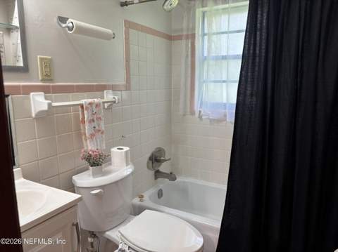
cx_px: 169
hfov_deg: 67.4
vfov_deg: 53.0
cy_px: 126
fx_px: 254
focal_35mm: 26
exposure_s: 1/60
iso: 80
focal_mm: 5.96
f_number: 1.6
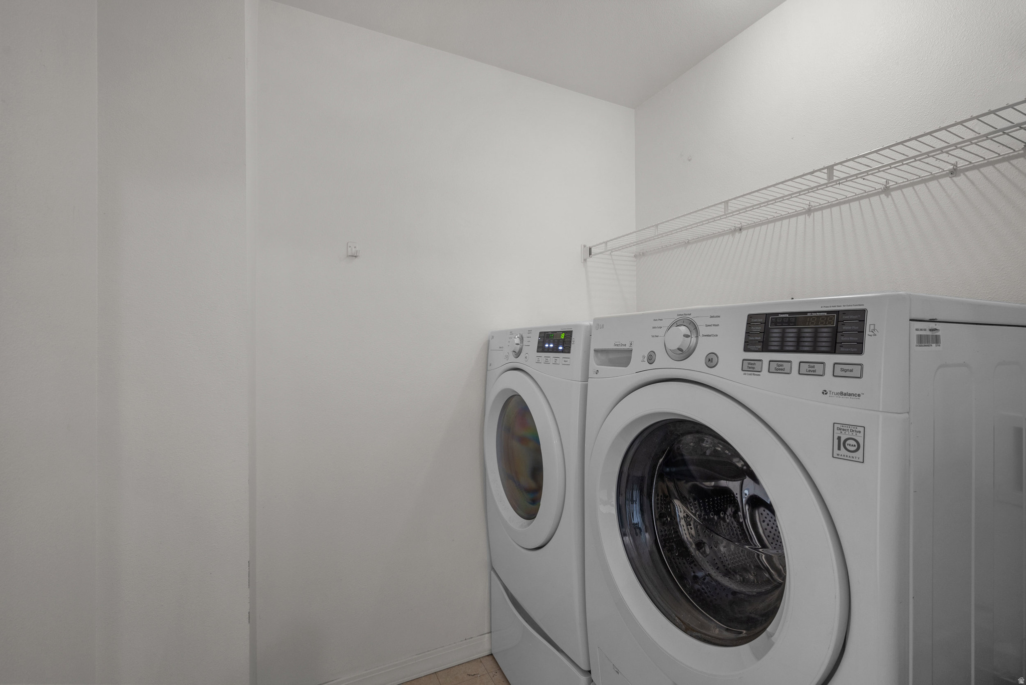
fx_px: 456
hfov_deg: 96.7
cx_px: 513
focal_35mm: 16
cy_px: 342
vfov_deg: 73.8
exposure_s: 1/1.67
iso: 500
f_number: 8
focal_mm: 16
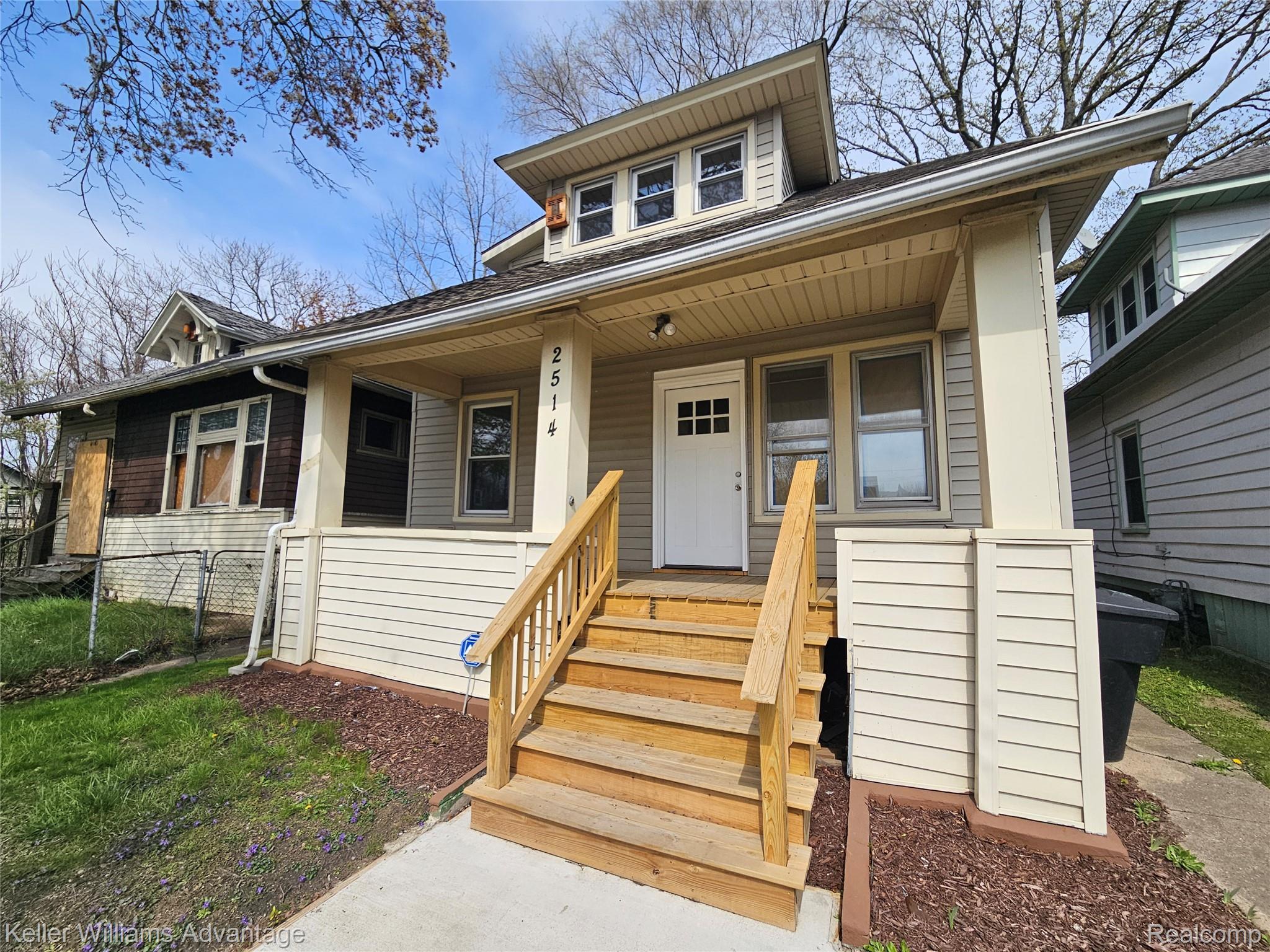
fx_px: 477
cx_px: 635
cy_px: 476
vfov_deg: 89.9
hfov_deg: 106.2
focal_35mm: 13
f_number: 2.2
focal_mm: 2.2
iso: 50
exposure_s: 1/2216
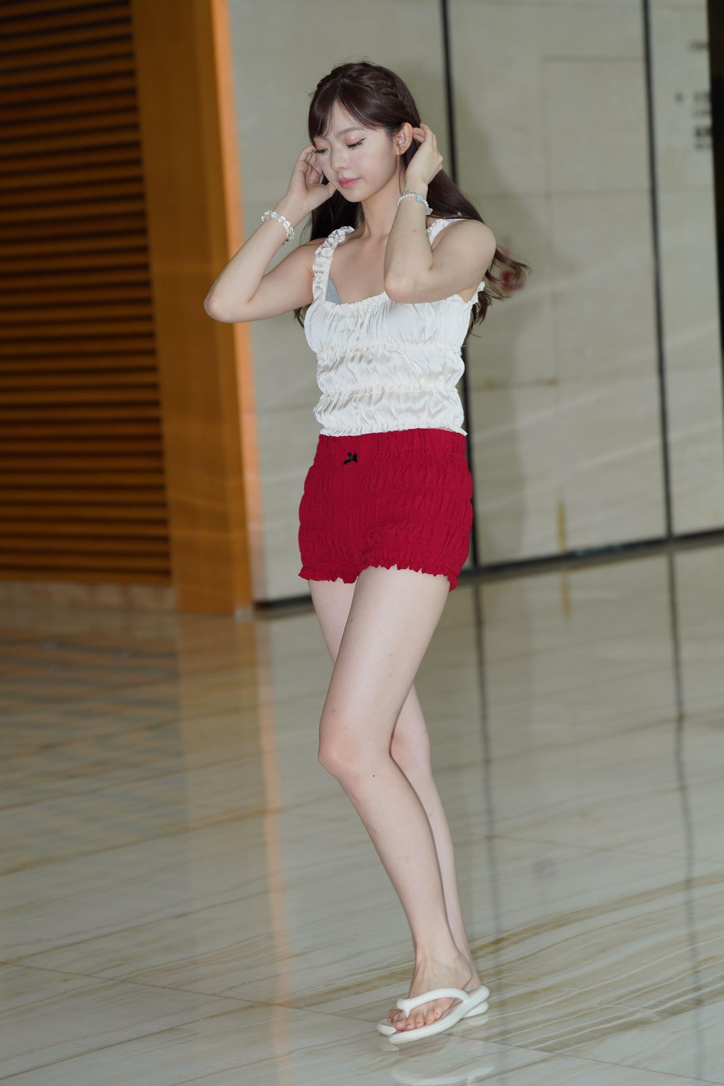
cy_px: 541
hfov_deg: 13.5
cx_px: 364
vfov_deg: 20.2
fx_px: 3047
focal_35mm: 101
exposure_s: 1/200
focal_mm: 100
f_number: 4
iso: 320
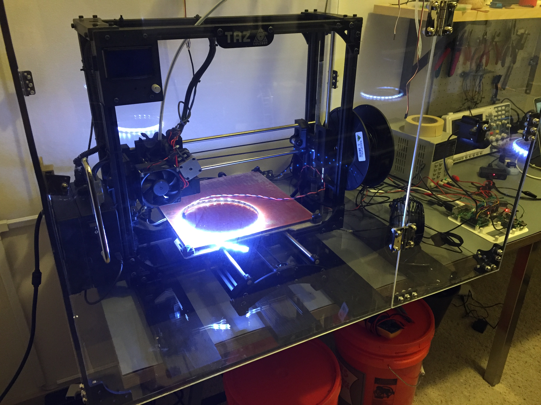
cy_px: 202
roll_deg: -1.7
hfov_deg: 61.7
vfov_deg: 48.2
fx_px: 453
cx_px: 270
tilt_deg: -27.2
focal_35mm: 29
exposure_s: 1/30
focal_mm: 4.15
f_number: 2.2
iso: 160
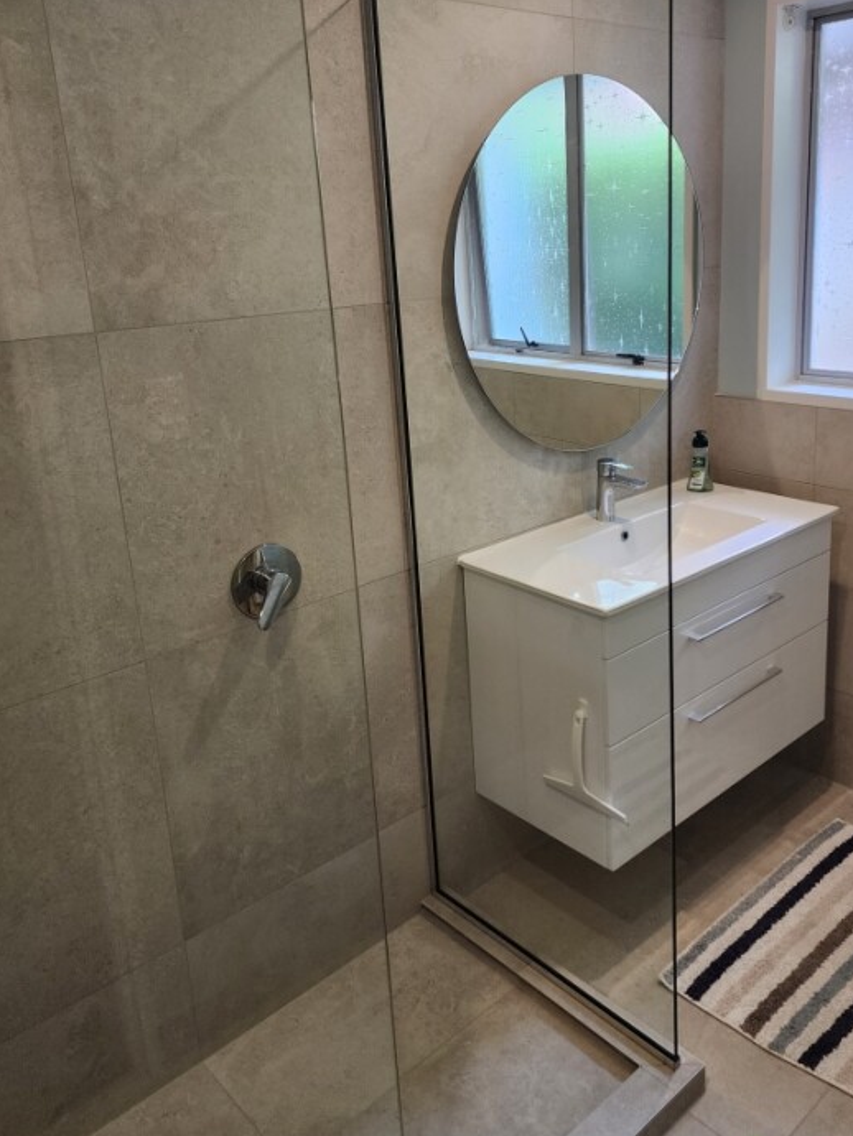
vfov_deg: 59.6
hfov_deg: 46.5
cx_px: 520
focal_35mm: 30
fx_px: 985
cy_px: 468
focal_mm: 6.4
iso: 125
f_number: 1.8
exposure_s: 1/180
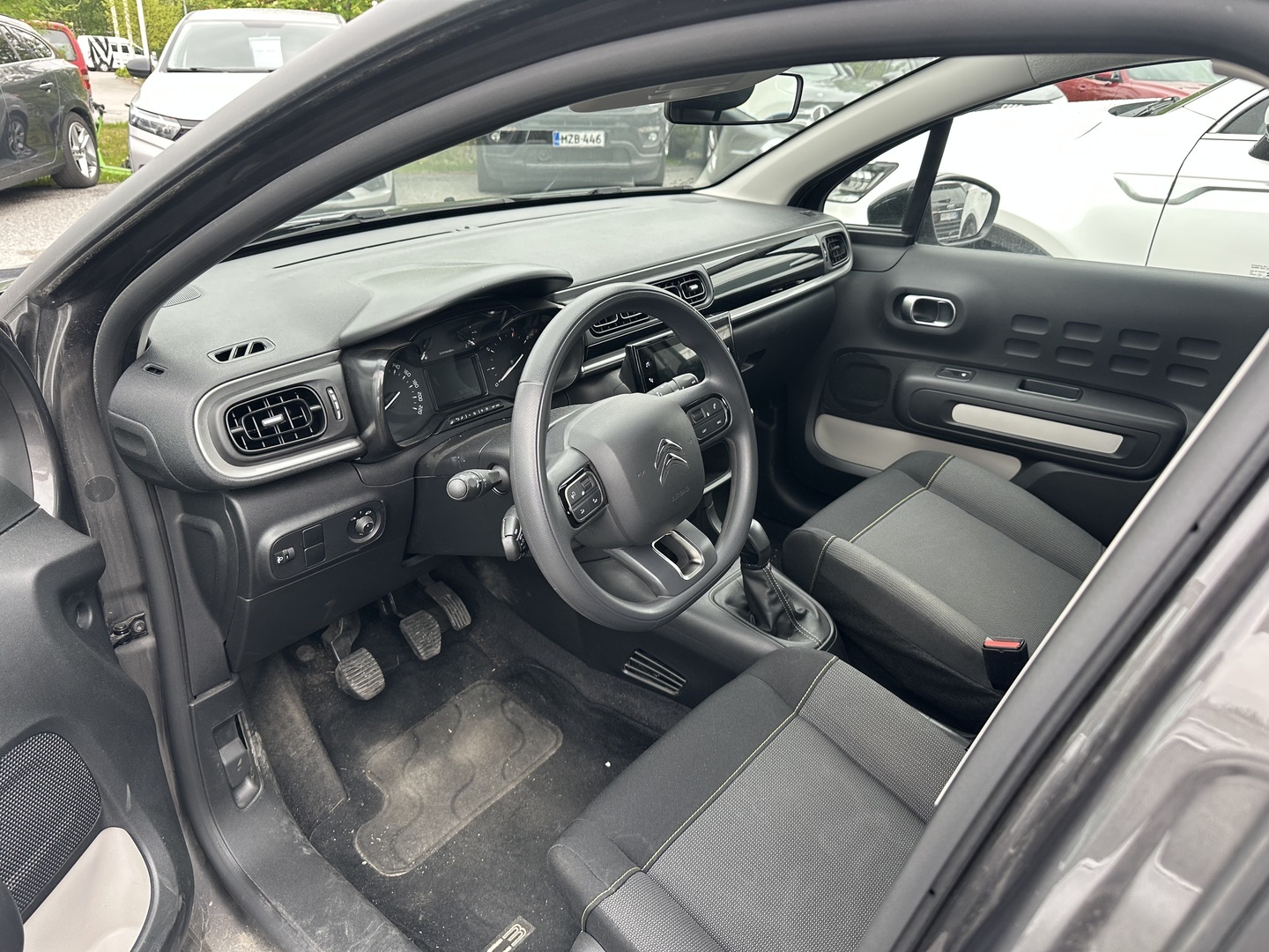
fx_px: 880
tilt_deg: -24.8
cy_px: 476
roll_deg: -2.5
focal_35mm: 24
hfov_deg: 71.6
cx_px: 634
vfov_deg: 56.8
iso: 100
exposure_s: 1/121
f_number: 1.78
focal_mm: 6.86
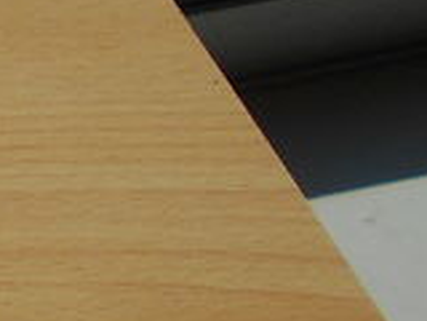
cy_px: 112
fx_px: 1998
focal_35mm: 162
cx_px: -873
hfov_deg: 9.4
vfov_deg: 9.2
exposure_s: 1/1600
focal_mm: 4.6
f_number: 3.2
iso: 80
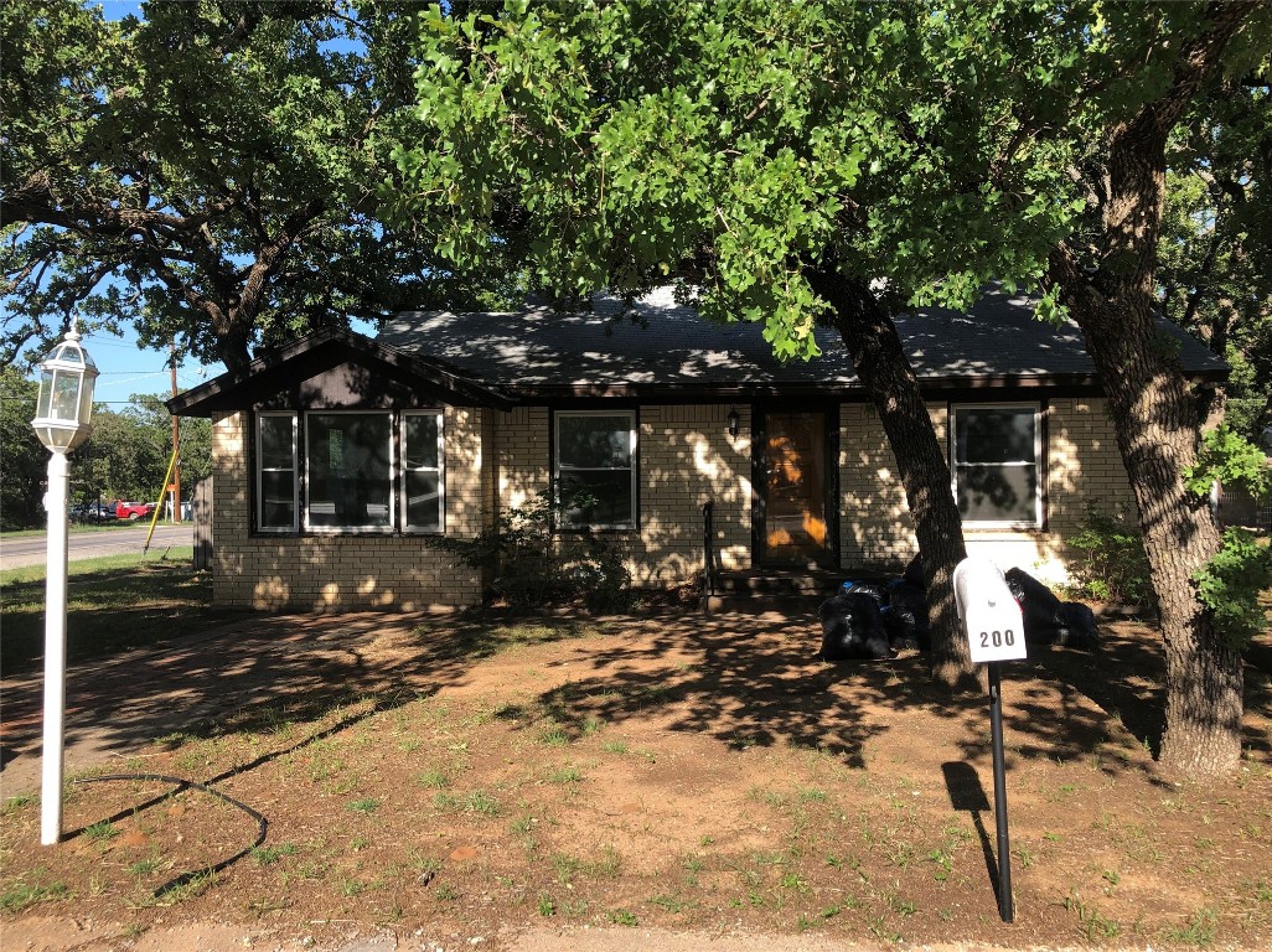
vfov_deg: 49.7
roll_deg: +0.6
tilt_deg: -1.5
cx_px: 636
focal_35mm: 28
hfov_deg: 63.5
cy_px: 476
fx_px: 1028
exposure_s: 1/725
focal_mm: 3.99
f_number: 1.8
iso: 20
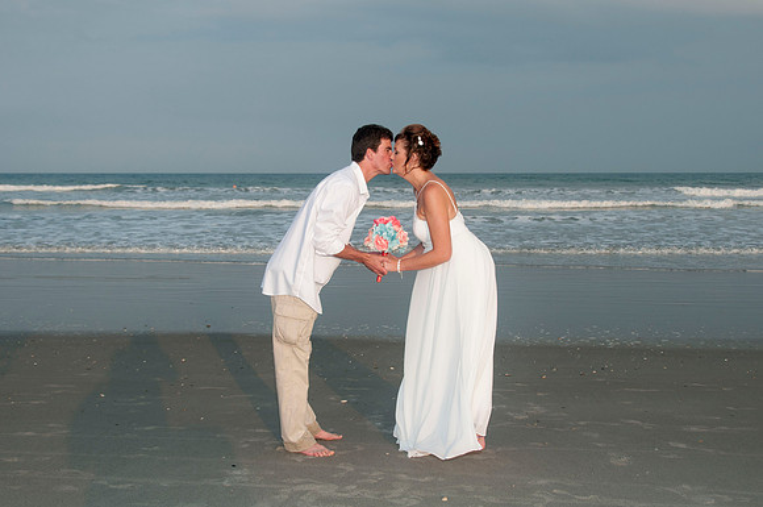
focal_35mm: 40
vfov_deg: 33.3
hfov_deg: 48.5
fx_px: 847
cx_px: 382
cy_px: 254
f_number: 7.1
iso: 100
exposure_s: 1/250
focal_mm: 26
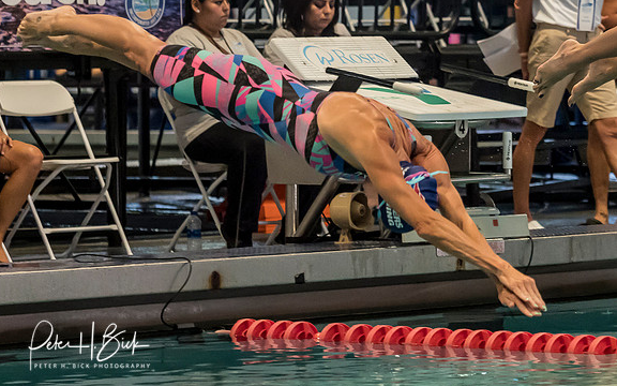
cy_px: 191
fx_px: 4271
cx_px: 352
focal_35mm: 254
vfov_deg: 5.2
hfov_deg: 8.3
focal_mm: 75
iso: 4000
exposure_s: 1/1000
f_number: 2.8
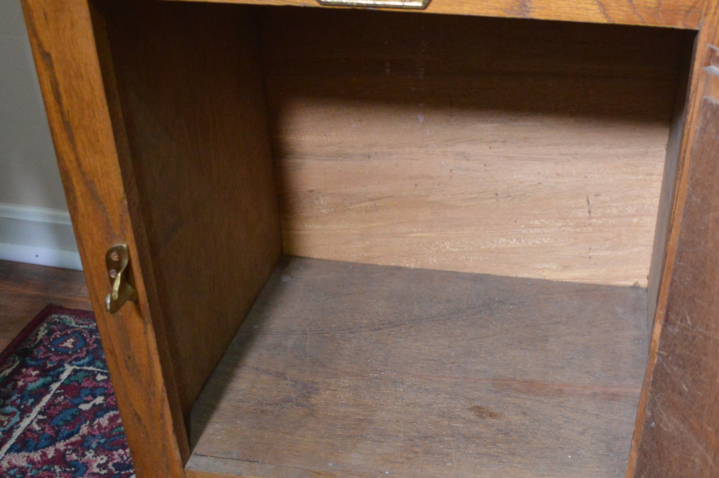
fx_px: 838
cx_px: 449
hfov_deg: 46.0
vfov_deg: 31.8
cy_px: 256
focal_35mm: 42
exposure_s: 1/60
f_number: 3.5
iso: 2800
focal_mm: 18
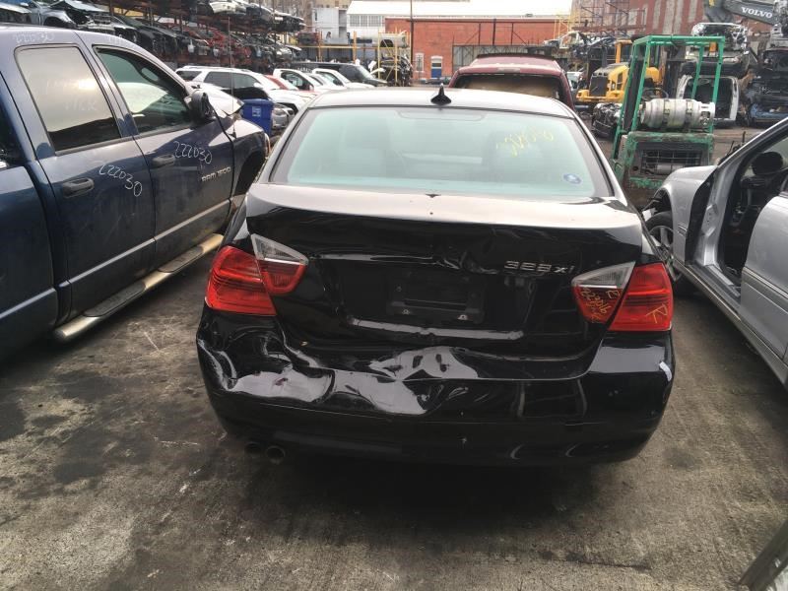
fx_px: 660
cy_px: 296
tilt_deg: -16.0
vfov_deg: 48.2
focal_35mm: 29
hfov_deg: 61.7
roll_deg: -1.1
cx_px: 394
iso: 25
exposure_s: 1/160
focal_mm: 4.15
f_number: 2.2
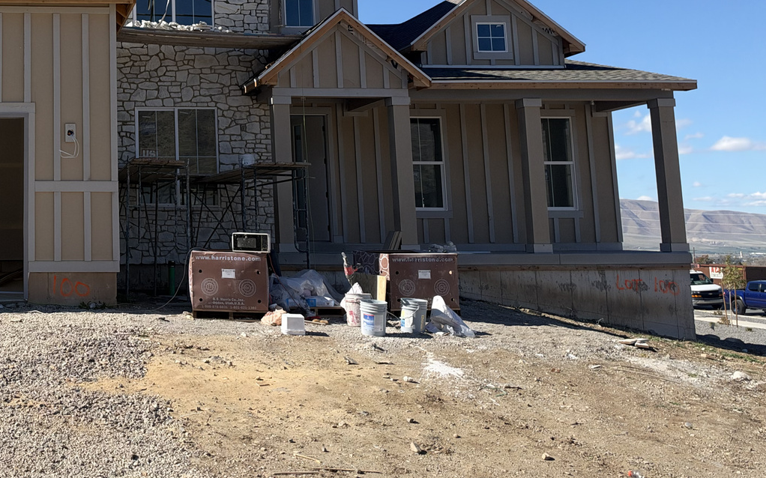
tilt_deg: +9.2
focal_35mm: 51
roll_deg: +0.0
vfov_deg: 24.6
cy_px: 49
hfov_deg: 36.7
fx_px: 1064
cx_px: 55
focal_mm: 6.93
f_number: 1.8
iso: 80
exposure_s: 1/4098
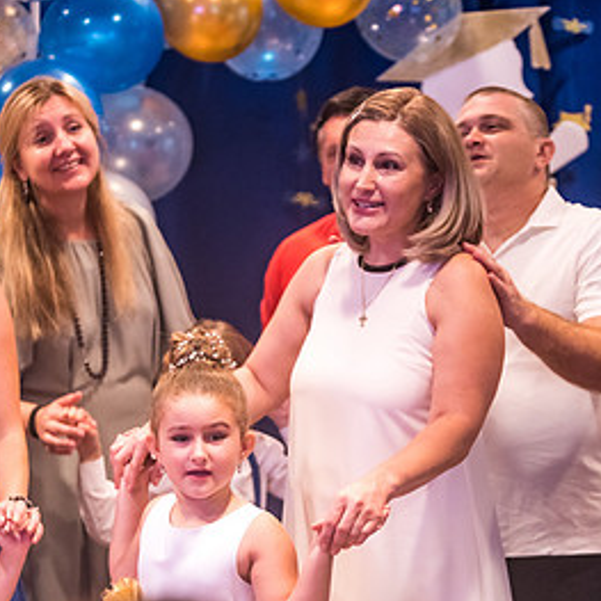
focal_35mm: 109
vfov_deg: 15.8
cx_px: 274
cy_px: 503
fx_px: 2141
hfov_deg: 16.0
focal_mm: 75
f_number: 2.8
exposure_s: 1/160
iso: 3200
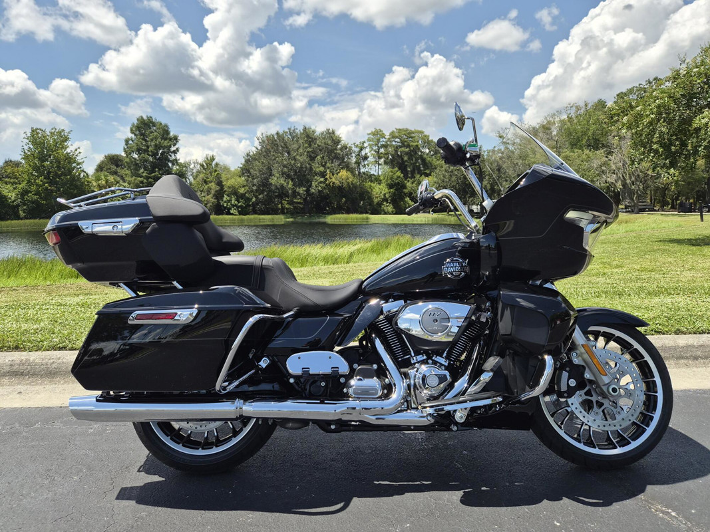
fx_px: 472
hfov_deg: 73.9
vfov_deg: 58.9
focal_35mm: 23
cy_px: 266
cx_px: 355
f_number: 1.8
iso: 80
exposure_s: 1/5024
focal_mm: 5.4
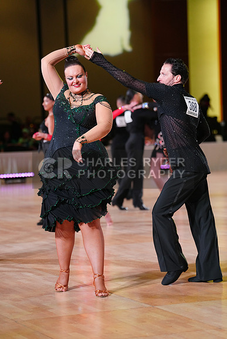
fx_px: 1134
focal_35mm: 120
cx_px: 114
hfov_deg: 11.4
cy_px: 170
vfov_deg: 17.1
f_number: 2.8
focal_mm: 120
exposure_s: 1/400
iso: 2000
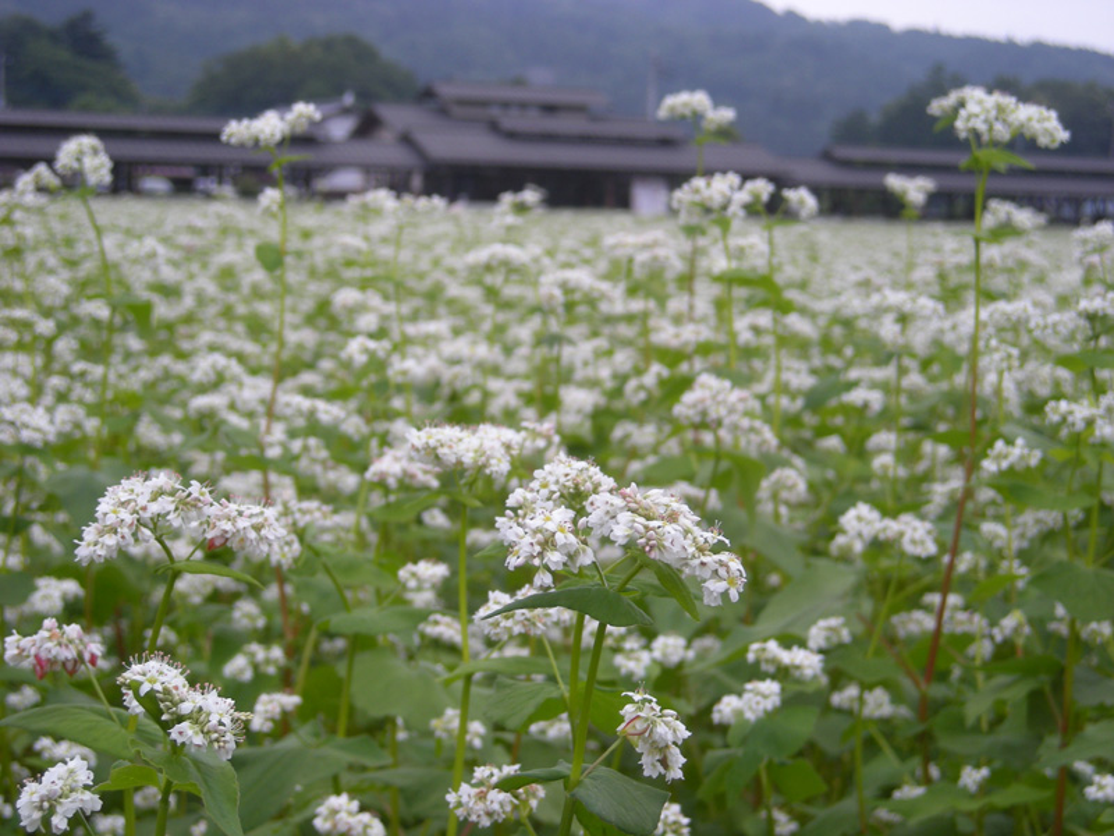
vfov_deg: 19.4
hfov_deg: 25.7
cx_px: 557
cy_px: 418
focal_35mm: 76
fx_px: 2446
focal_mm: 12.3
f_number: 3.9
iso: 64
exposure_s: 1/358
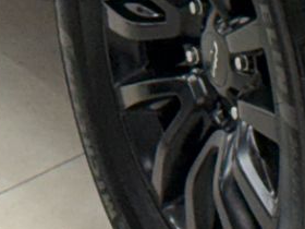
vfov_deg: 4.4
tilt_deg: -12.7
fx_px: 2899
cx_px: 960
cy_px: -437
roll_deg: +1.6
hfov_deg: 5.6
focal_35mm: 329
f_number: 1.78
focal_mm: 6.76
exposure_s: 1/120
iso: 80
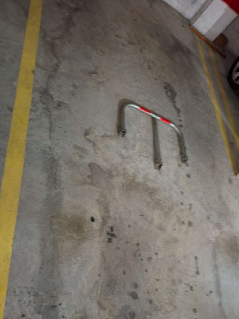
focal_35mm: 28
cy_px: 193
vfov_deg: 62.8
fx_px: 258
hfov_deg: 49.7
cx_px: 133
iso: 800
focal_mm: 5.54
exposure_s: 1/20
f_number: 1.8
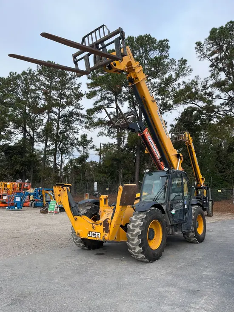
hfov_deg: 53.1
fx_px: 234
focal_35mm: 26
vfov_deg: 67.3
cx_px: 117
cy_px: 156
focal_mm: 5.1
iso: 50
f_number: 1.6
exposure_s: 1/891
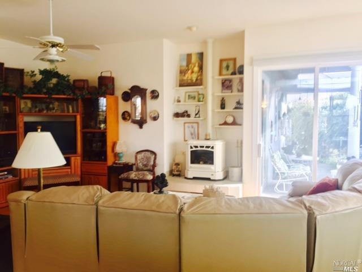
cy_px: 136
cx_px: 181
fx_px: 303
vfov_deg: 48.2
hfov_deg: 61.7
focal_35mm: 29
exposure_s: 1/30
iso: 32
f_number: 2.2
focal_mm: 4.15
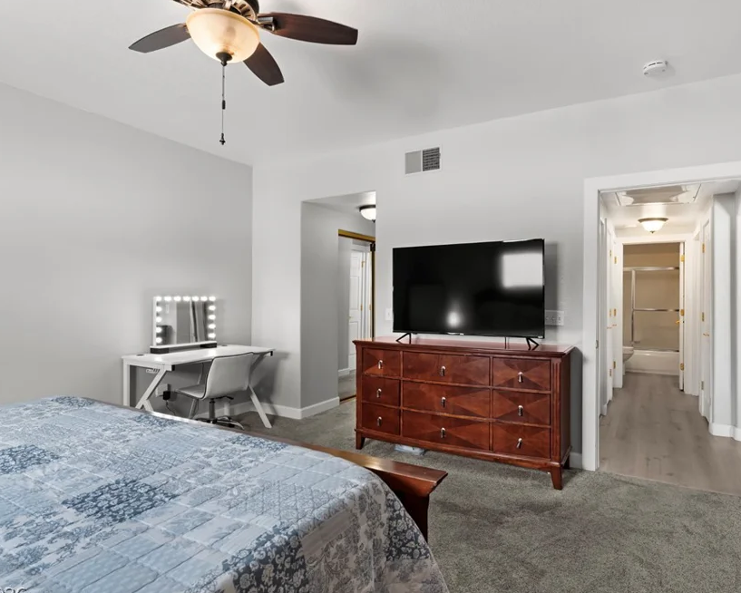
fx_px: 439
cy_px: 298
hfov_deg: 80.2
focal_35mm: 20
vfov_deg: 68.1
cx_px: 401
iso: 400
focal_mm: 17
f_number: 8
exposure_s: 1/3
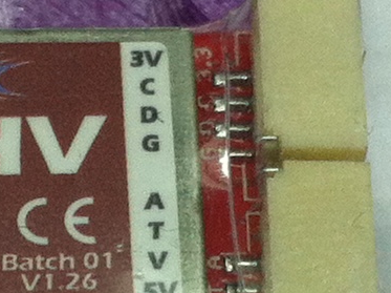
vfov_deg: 6.1
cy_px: 344
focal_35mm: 243
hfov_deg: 8.2
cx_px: 161
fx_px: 2742
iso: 80
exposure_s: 1/50
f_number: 2.8
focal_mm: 3.85
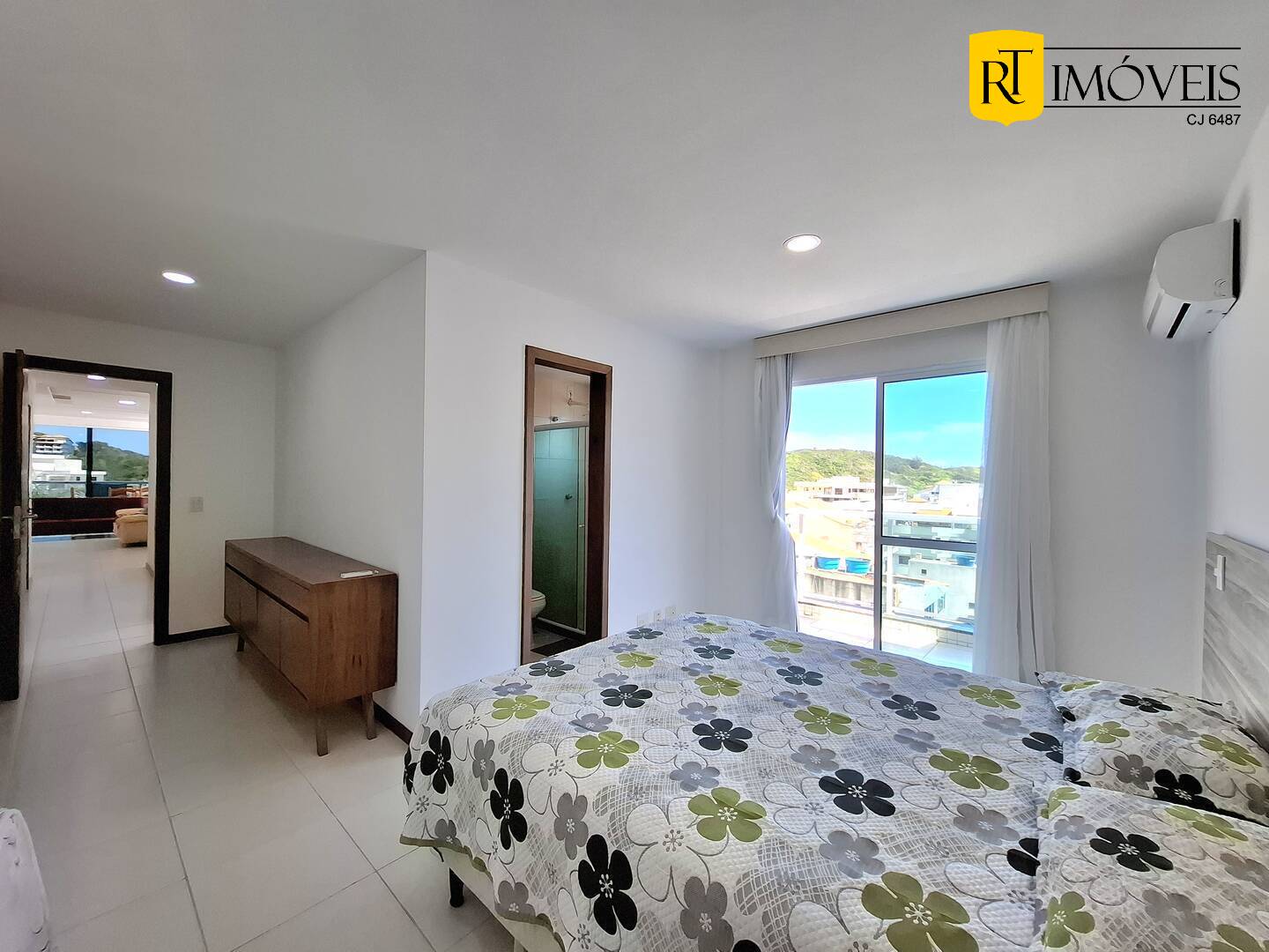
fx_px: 477
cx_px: 634
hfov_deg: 106.2
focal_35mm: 13
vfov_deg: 89.9
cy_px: 476
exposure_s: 1/169
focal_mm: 1.74
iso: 40
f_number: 2.2
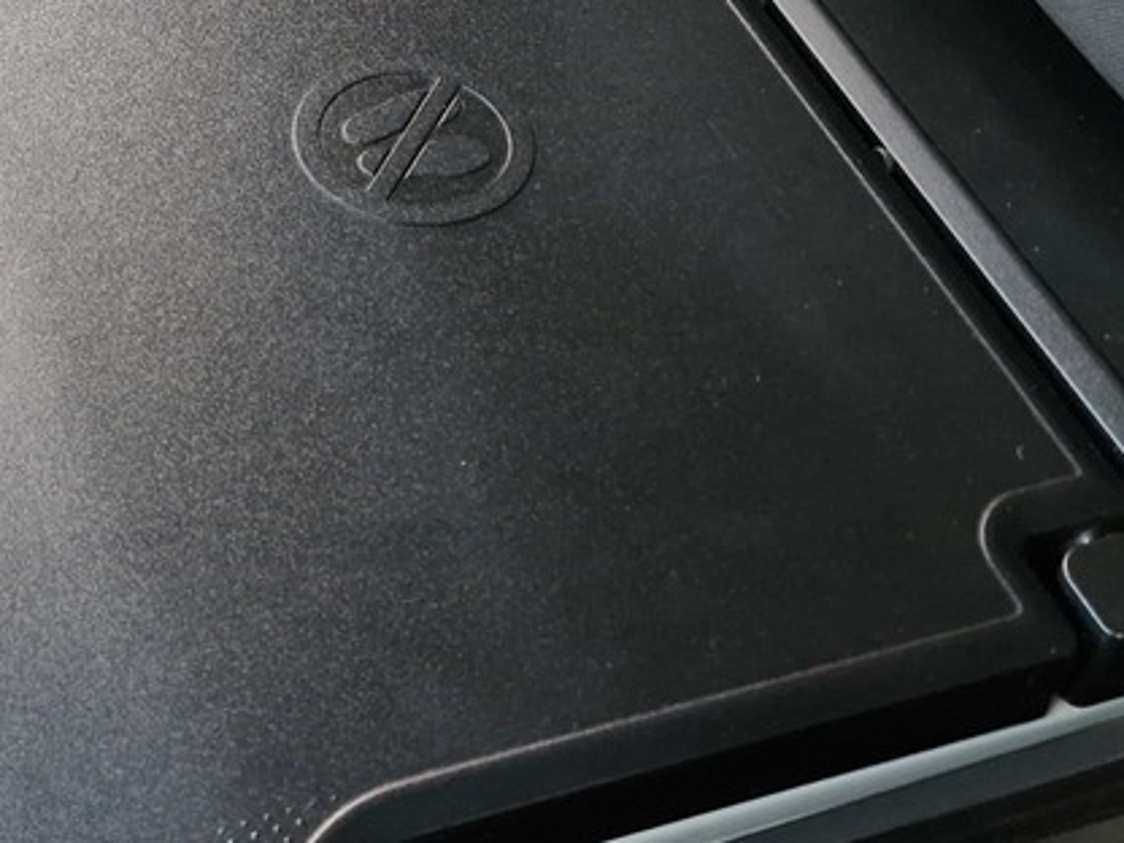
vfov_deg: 23.1
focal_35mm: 63
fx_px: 2046
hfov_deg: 29.8
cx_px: 185
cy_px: 230
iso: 640
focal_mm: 5.54
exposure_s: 1/120
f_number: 1.8
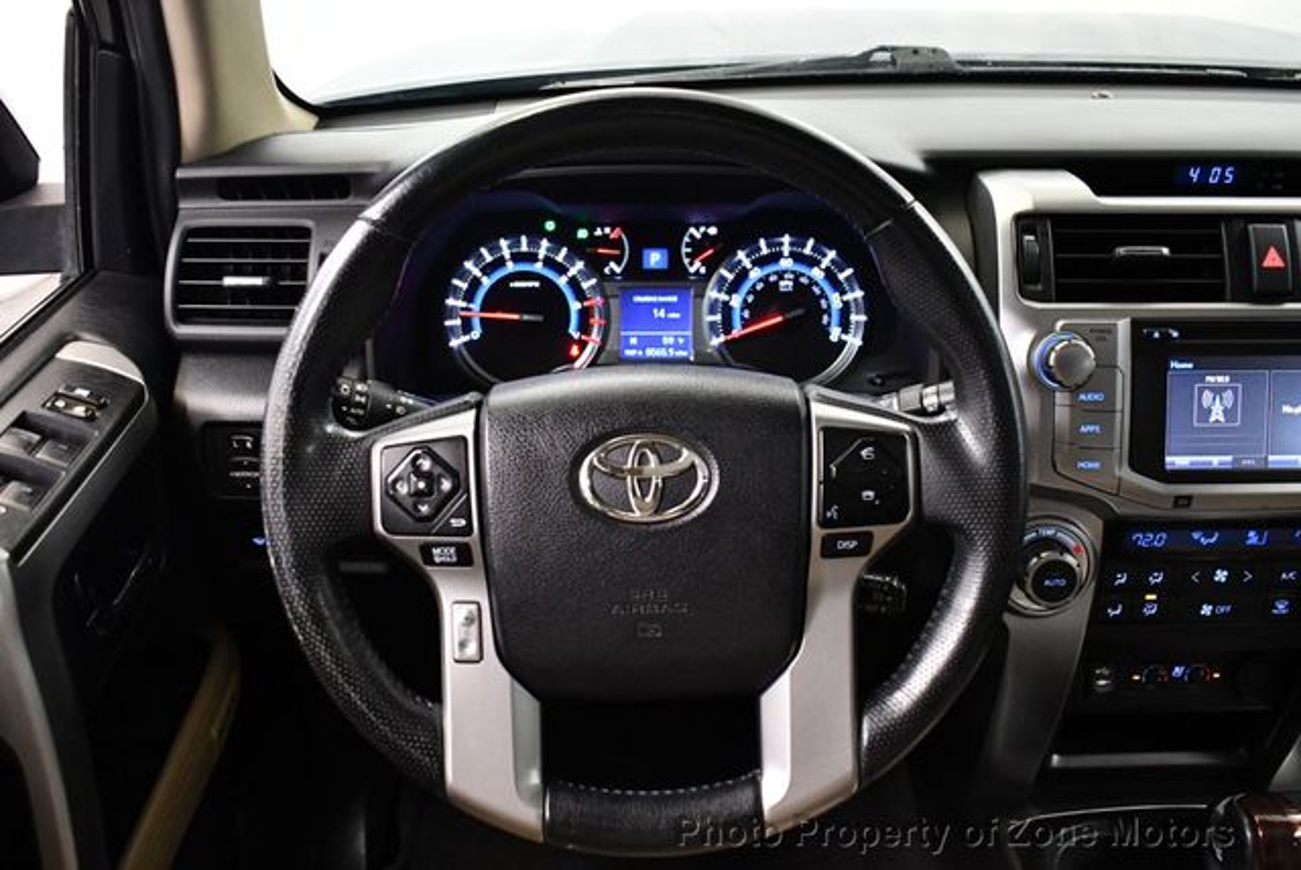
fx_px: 1302
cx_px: 650
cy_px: 435
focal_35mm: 36
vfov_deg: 36.9
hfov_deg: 53.1
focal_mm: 18
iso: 3200
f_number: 3.5
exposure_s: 1/80
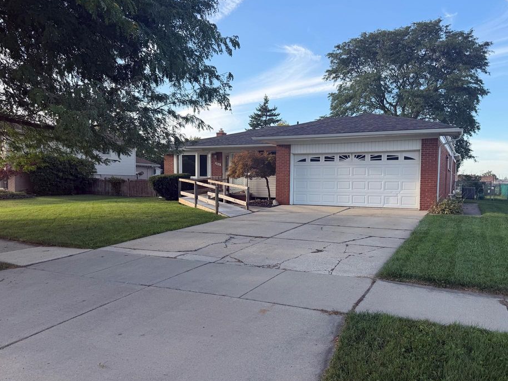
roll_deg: -0.6
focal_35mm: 27
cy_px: 200
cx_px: 276
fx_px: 396
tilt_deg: -2.7
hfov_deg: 65.2
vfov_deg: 51.4
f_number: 1.78
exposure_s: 1/1122
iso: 80
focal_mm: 6.76
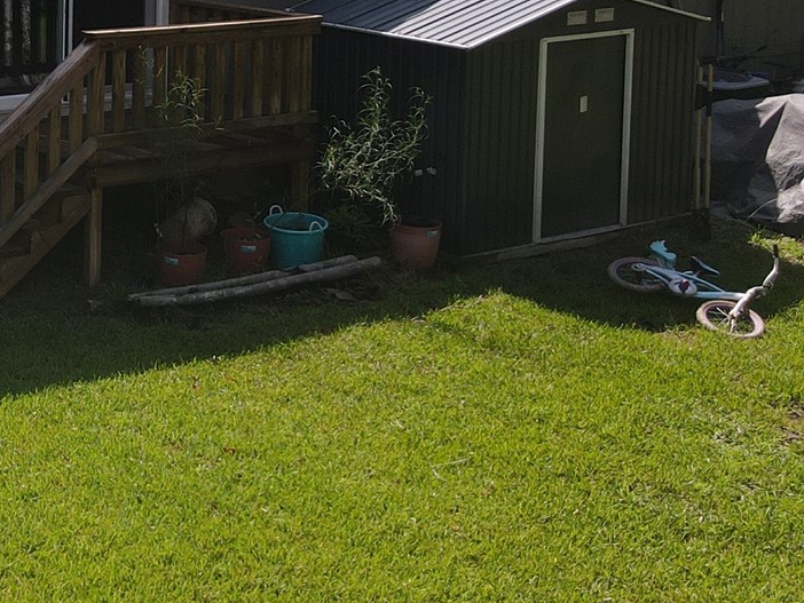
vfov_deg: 20.2
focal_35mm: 70
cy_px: -35
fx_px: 1626
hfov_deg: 24.9
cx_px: -176
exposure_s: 1/500
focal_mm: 4.5
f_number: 2.8
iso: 100
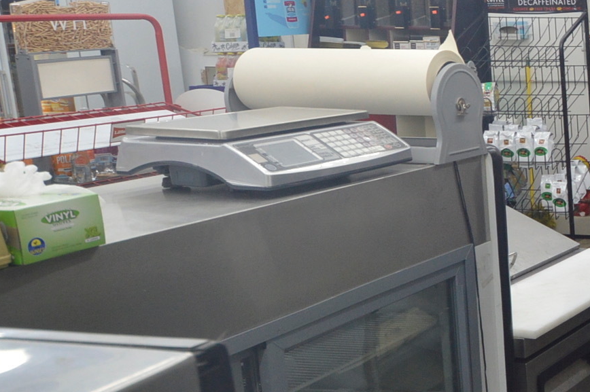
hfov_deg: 27.2
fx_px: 851
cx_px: 878
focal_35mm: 52
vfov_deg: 25.9
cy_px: 164
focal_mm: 10
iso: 400
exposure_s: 1/100
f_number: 5
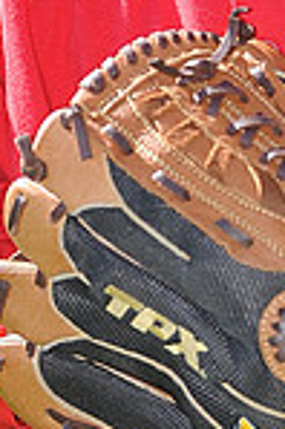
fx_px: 8129
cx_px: 311
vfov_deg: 3.0
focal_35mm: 683
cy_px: -219
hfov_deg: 2.0
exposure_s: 1/500
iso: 200
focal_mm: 175
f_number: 4.5
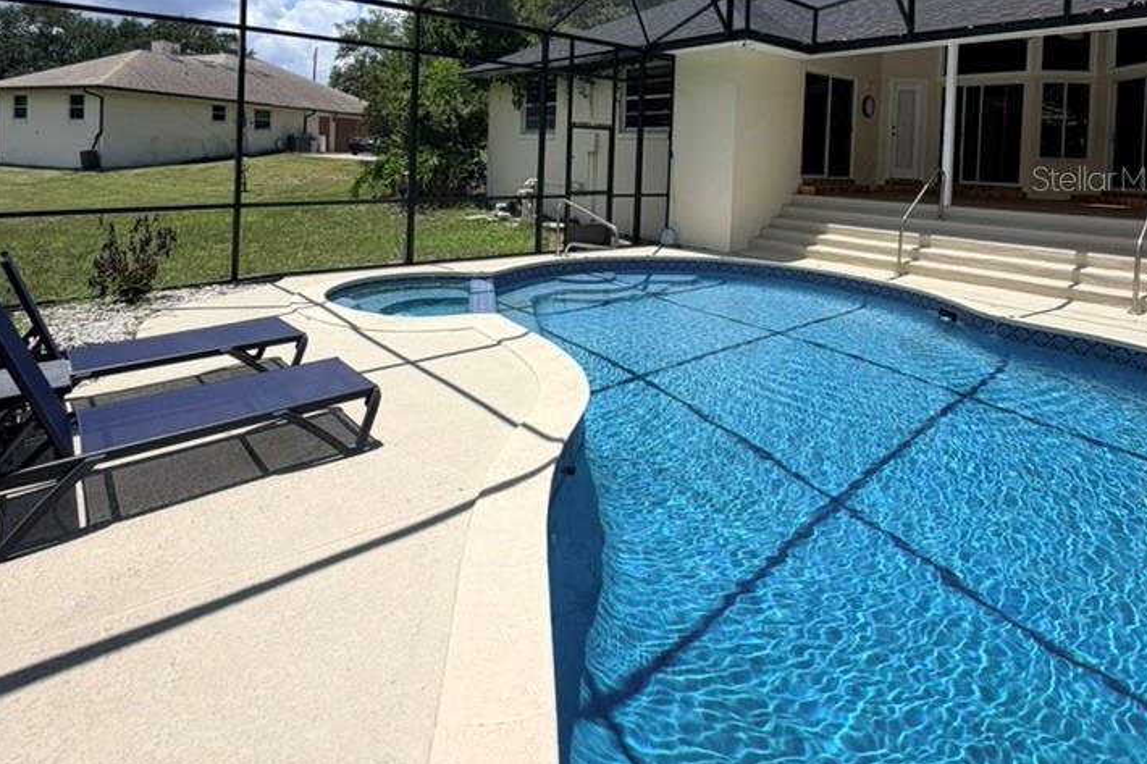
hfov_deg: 81.2
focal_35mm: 21
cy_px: 178
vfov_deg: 56.1
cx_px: 564
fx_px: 669
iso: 20
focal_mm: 2.22
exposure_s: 1/820
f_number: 2.2
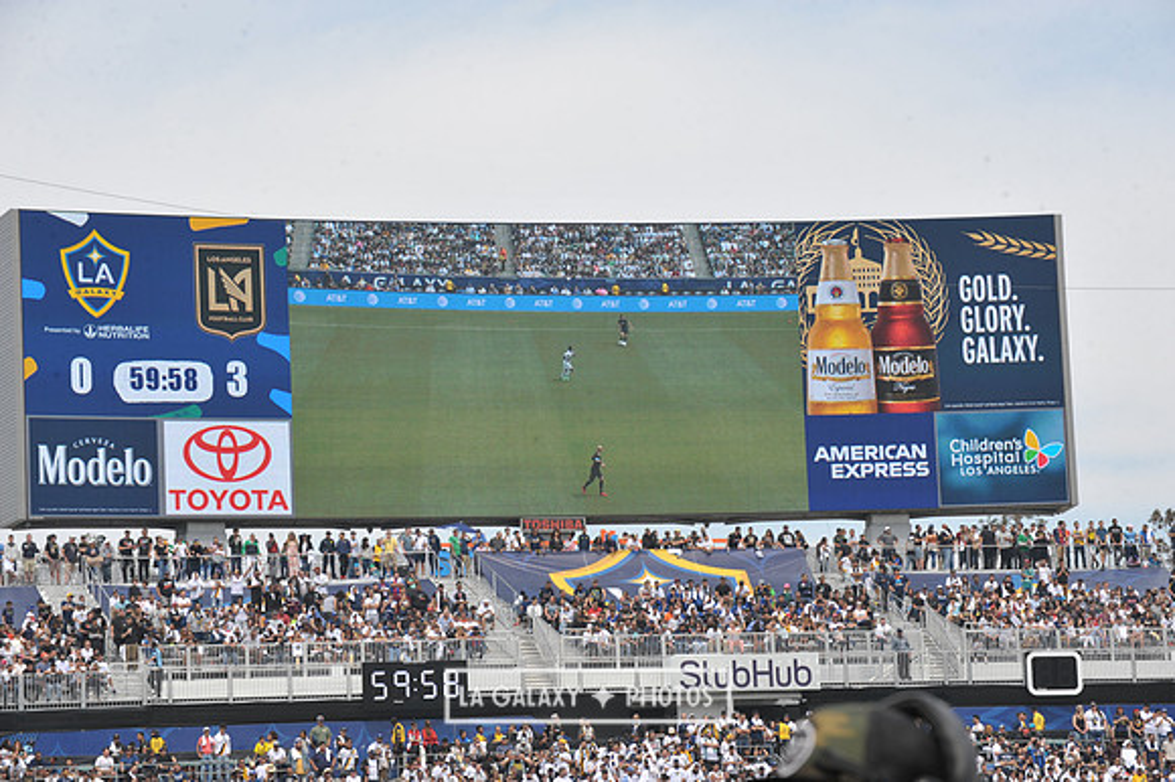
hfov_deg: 15.8
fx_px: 4240
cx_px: 588
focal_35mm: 130
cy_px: 391
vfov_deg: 10.5
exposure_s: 1/400
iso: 320
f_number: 10
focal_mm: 130
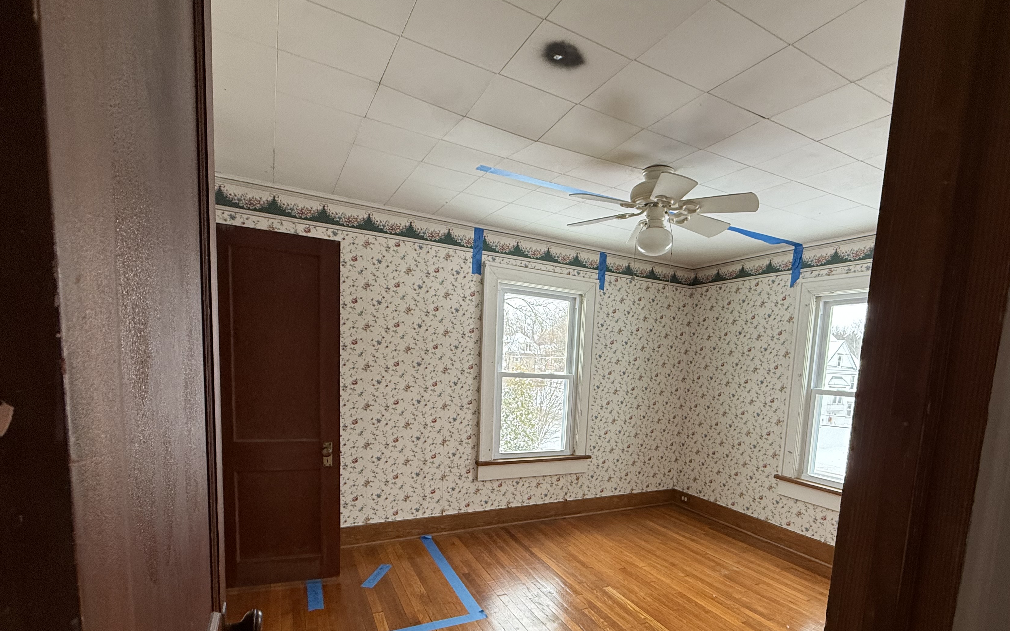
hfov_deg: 90.7
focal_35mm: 18
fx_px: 495
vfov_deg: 63.3
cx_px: 561
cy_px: 421
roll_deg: -2.8
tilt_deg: -5.2
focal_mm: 2.22
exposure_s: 1/60
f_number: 2.2
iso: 250
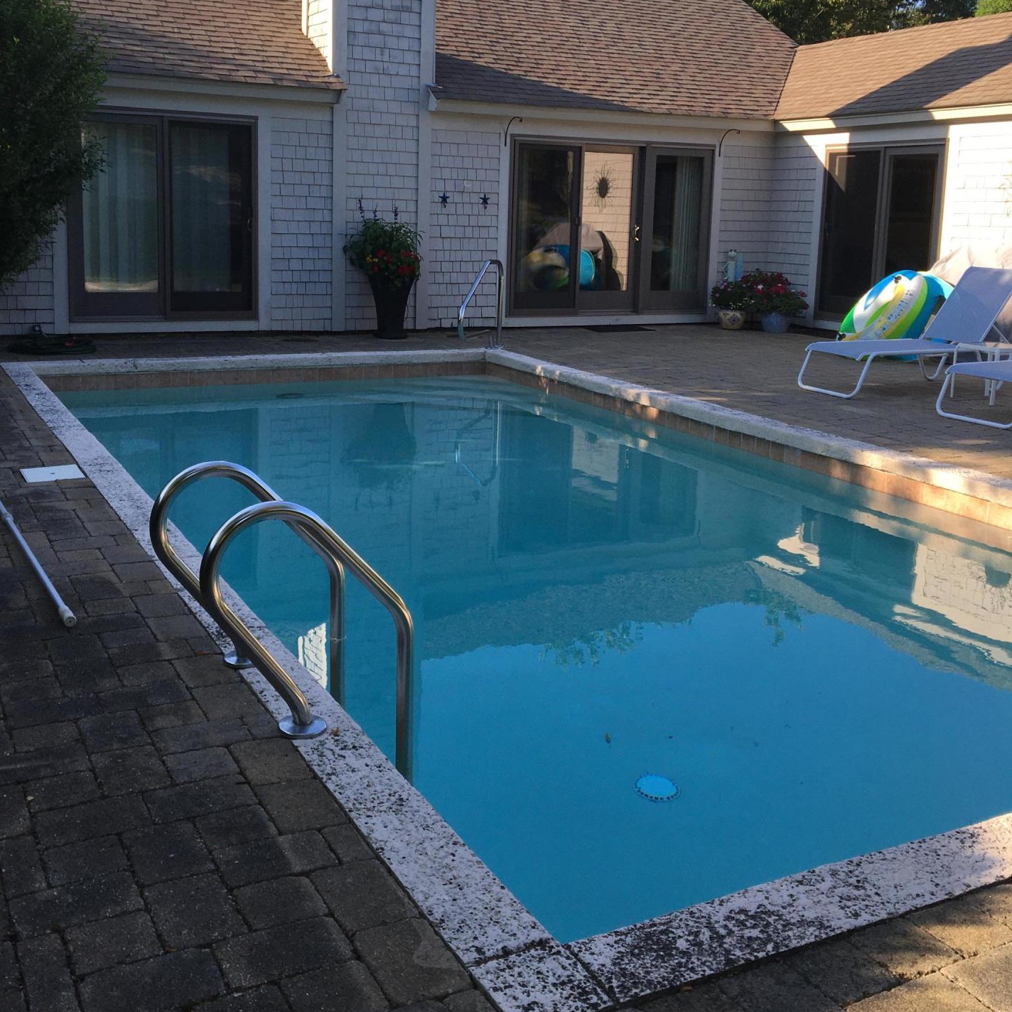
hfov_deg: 46.0
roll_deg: -1.2
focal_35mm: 36
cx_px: 480
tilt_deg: -8.3
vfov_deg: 45.6
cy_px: 367
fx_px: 1191
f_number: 2.2
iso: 25
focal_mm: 4.15
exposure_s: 1/582
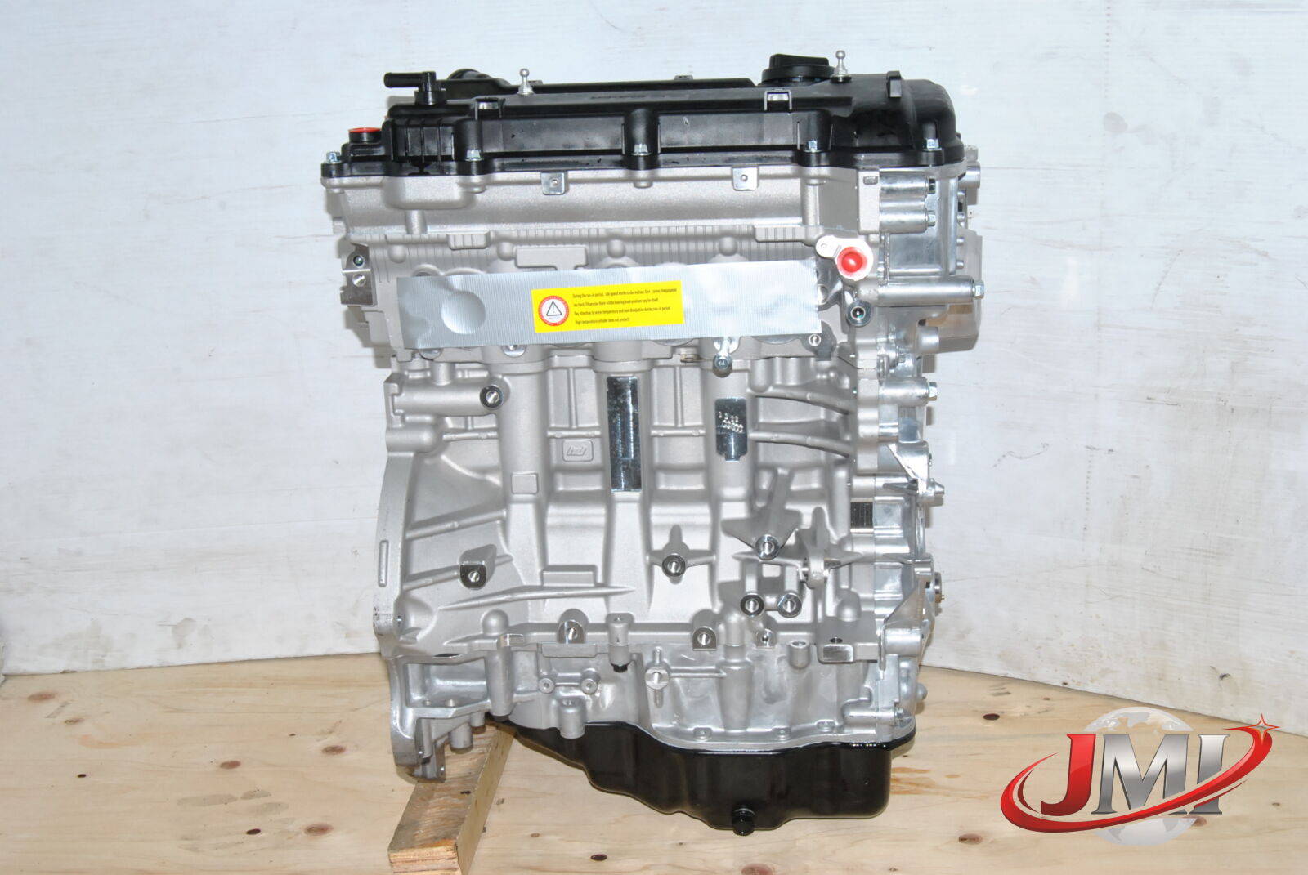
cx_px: 654
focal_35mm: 42
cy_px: 438
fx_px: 1528
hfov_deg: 46.3
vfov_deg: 32.0
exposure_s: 1/200
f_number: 16
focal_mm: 28
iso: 800
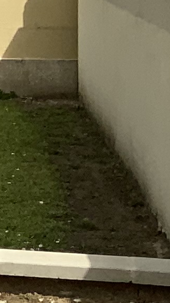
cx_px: -828
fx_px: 1771
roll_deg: +1.1
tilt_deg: -1.5
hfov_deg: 4.3
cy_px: -9
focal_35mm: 221
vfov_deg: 9.7
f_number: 1.8
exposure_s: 1/3534
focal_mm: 3
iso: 20
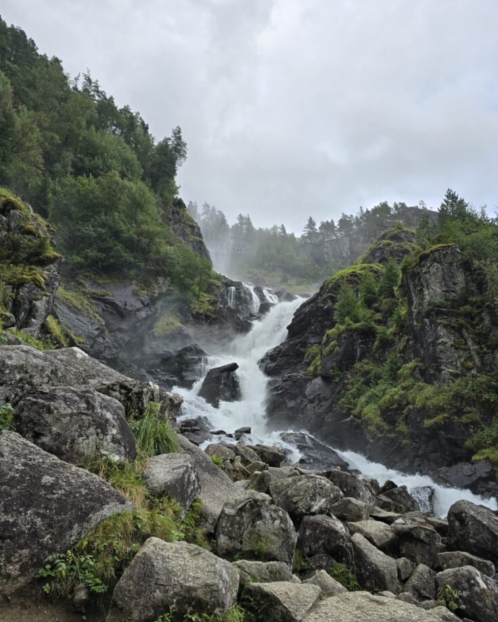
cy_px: 335
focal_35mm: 25
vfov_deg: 68.0
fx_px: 461
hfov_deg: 56.8
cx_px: 254
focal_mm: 6.3
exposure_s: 1/306
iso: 12
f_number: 1.7
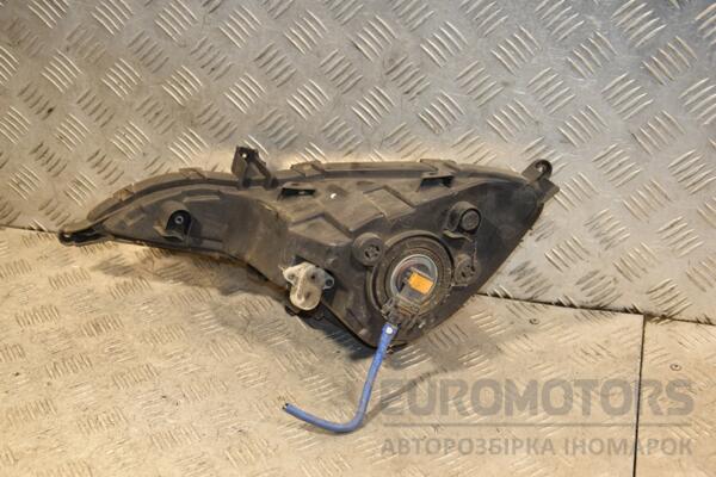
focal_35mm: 57
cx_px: 358
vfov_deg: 23.8
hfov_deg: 35.1
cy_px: 238
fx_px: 1134
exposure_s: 1/160
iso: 800
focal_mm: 38
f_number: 5
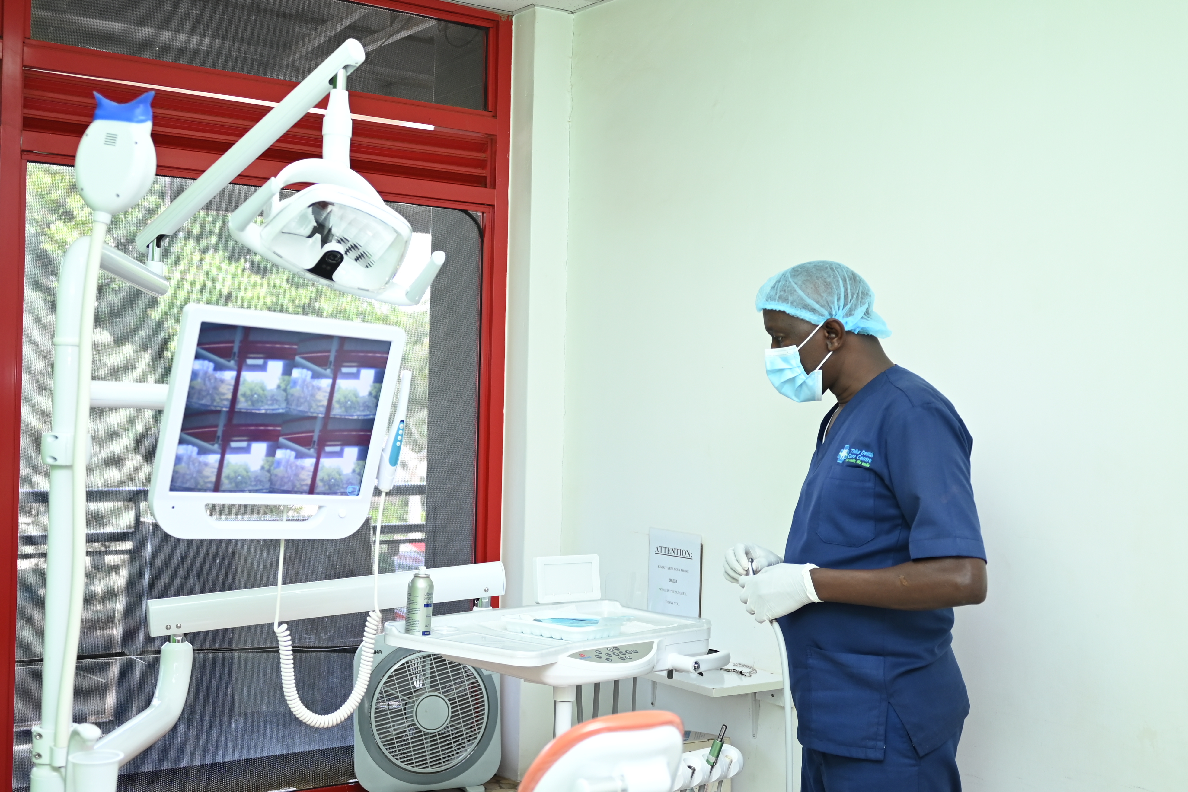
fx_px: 1386
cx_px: 594
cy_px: 396
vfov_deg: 31.9
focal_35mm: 42
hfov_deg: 46.4
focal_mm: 28
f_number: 2.8
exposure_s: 1/100
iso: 320
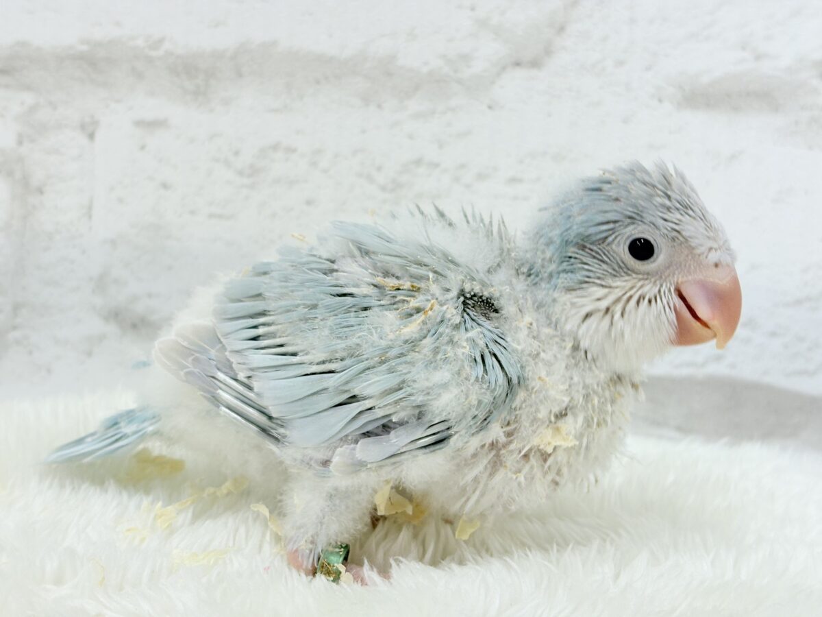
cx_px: 411
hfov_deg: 36.8
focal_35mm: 52
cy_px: 308
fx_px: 1235
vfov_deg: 28.0
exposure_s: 1/50
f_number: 1.6
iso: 40
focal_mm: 5.96
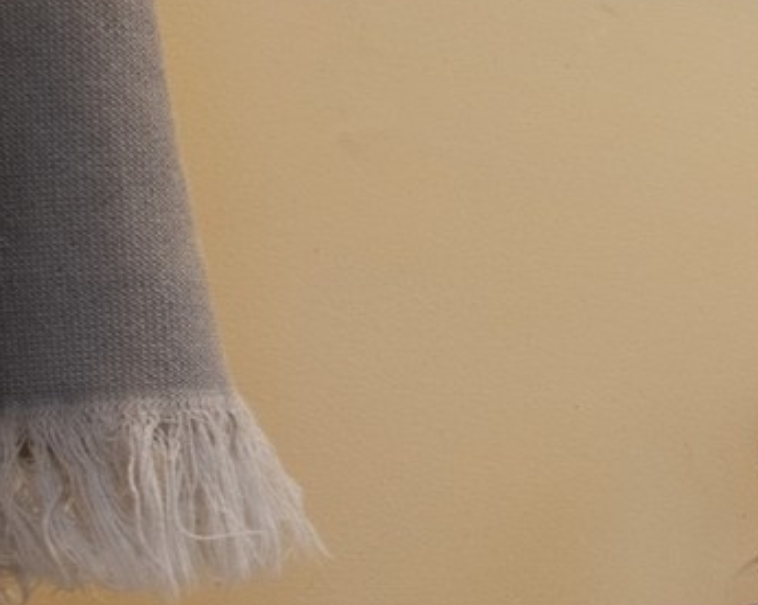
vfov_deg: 23.1
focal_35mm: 66
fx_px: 1479
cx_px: 1667
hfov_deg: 16.8
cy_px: 346
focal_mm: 10
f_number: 8
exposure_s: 1/9
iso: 200
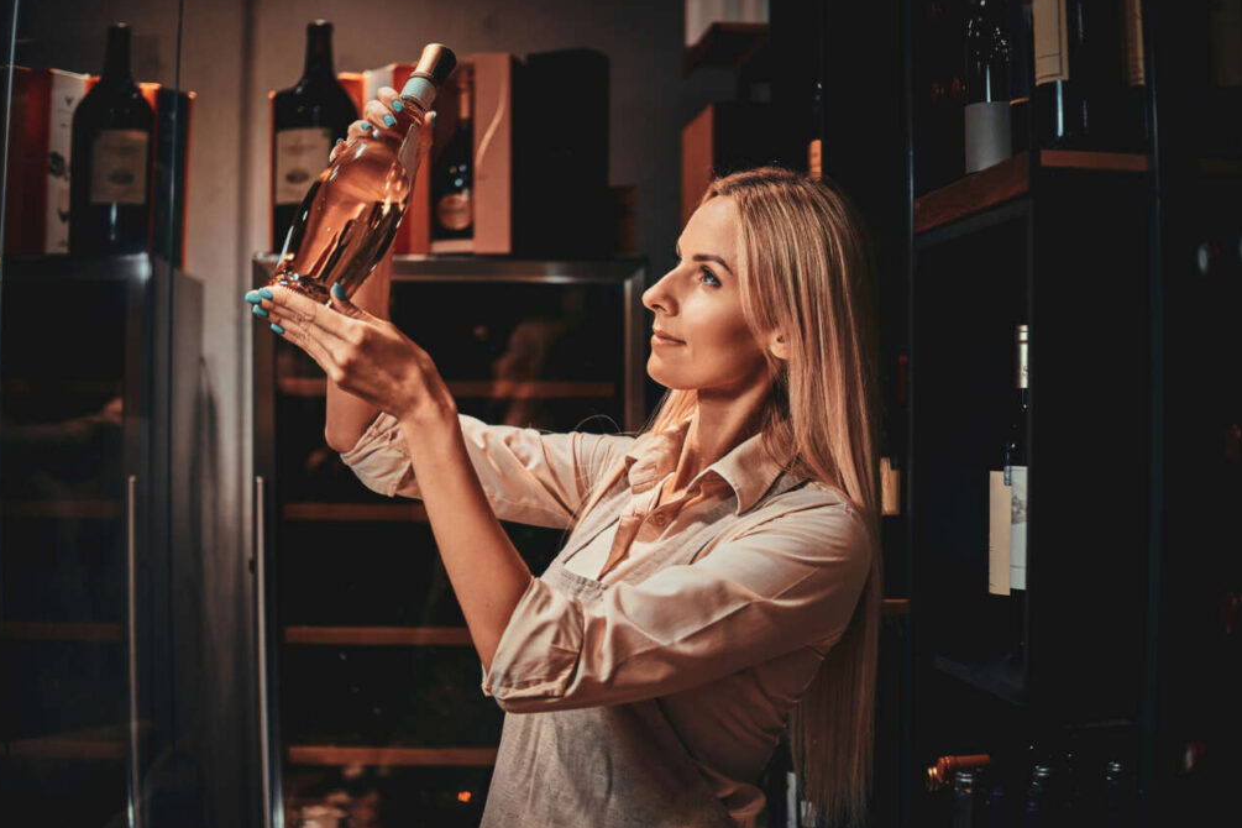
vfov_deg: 25.1
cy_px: 410
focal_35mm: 54
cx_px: 614
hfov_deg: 36.9
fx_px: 1863
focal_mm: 35
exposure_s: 1/125
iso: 250
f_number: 2
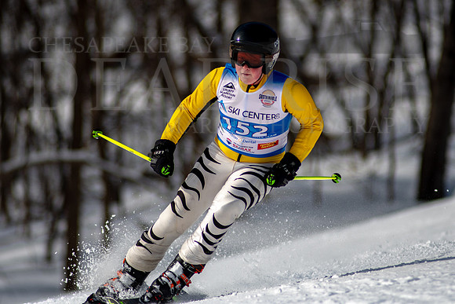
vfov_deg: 2.7
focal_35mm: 509
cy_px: 132
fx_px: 6438
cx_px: 257
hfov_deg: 4.0
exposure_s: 1/6400
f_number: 2.8
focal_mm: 300
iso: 100
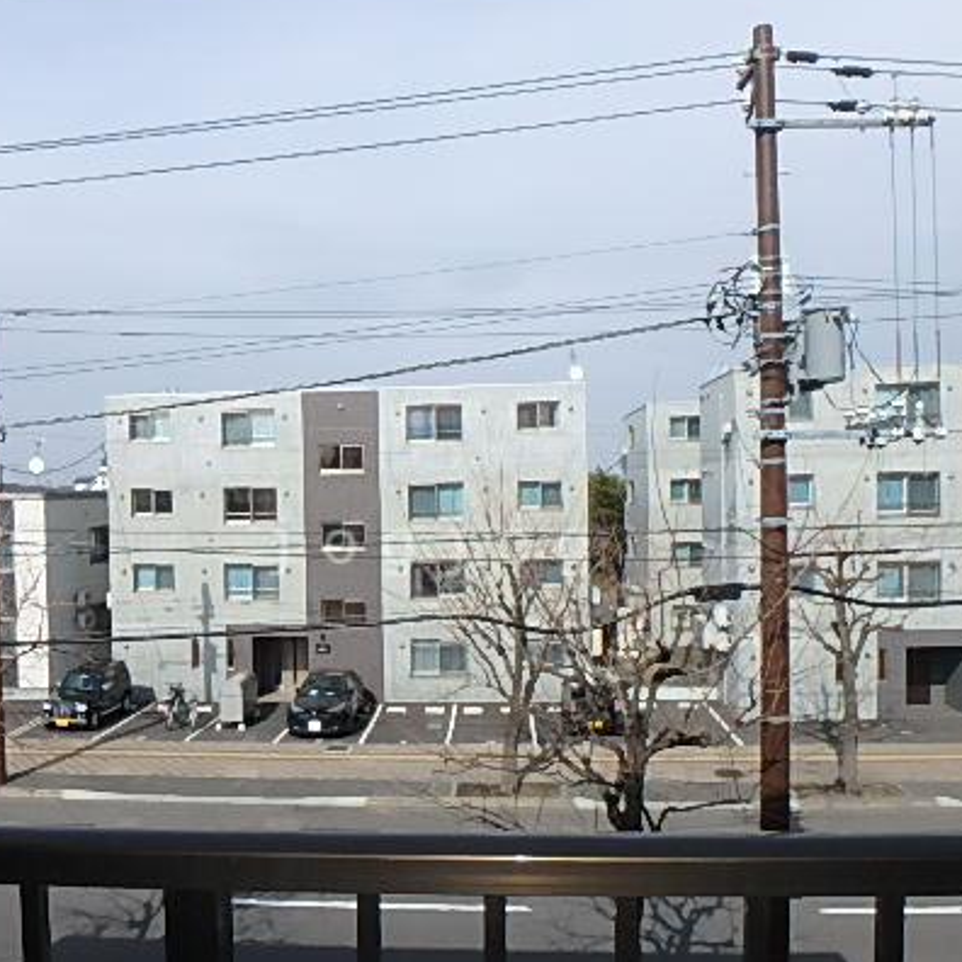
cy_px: 547
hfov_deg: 53.9
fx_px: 943
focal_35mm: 30
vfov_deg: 53.9
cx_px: 435
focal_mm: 3.7
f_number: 6
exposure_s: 1/640
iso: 125
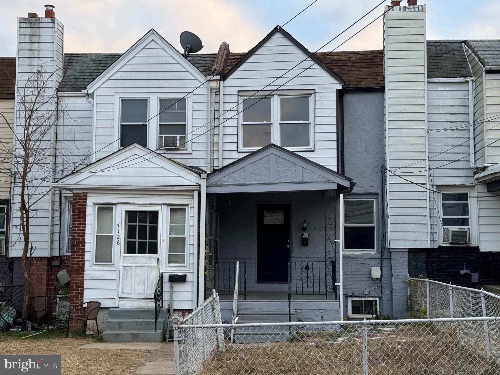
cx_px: 250
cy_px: 188
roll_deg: +1.2
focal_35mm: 48
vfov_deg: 30.3
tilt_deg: +4.3
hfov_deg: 39.7
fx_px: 693
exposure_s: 1/170
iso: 80
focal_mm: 6.76
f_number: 1.78
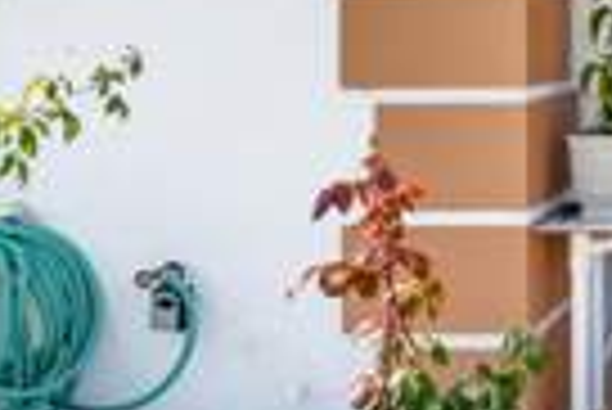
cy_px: 9
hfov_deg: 25.9
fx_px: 1021
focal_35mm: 60
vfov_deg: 21.9
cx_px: 886
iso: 640
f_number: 8
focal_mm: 17
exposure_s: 1/250
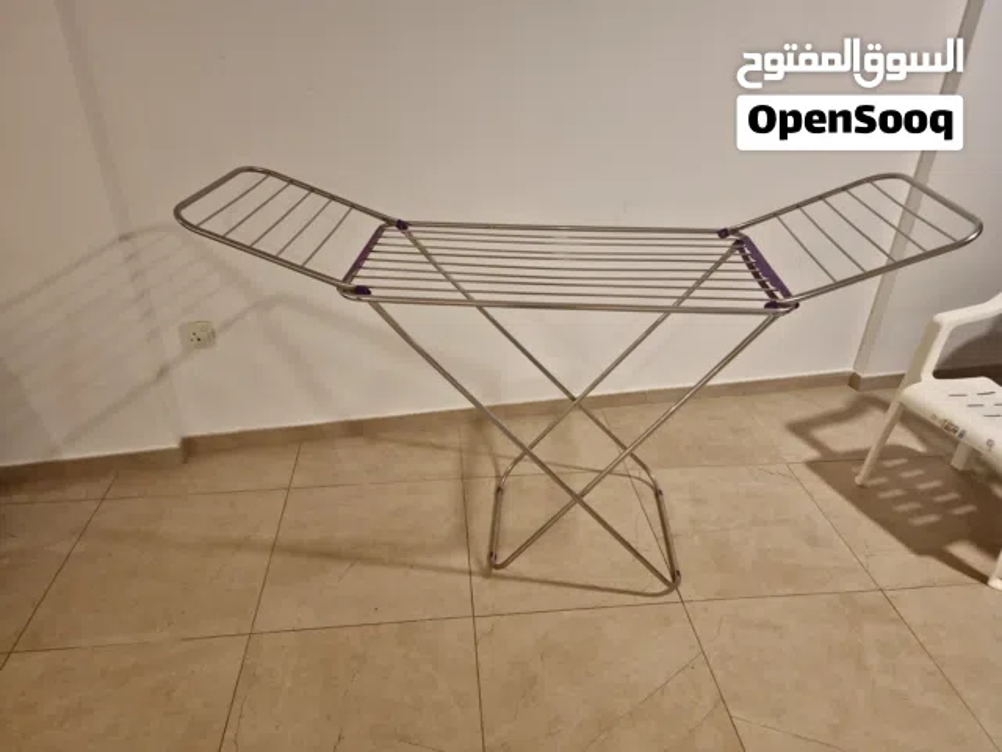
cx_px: 501
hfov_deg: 73.9
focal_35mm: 23
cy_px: 376
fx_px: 666
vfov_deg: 58.9
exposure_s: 1/100
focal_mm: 6.4
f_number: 1.8
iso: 500
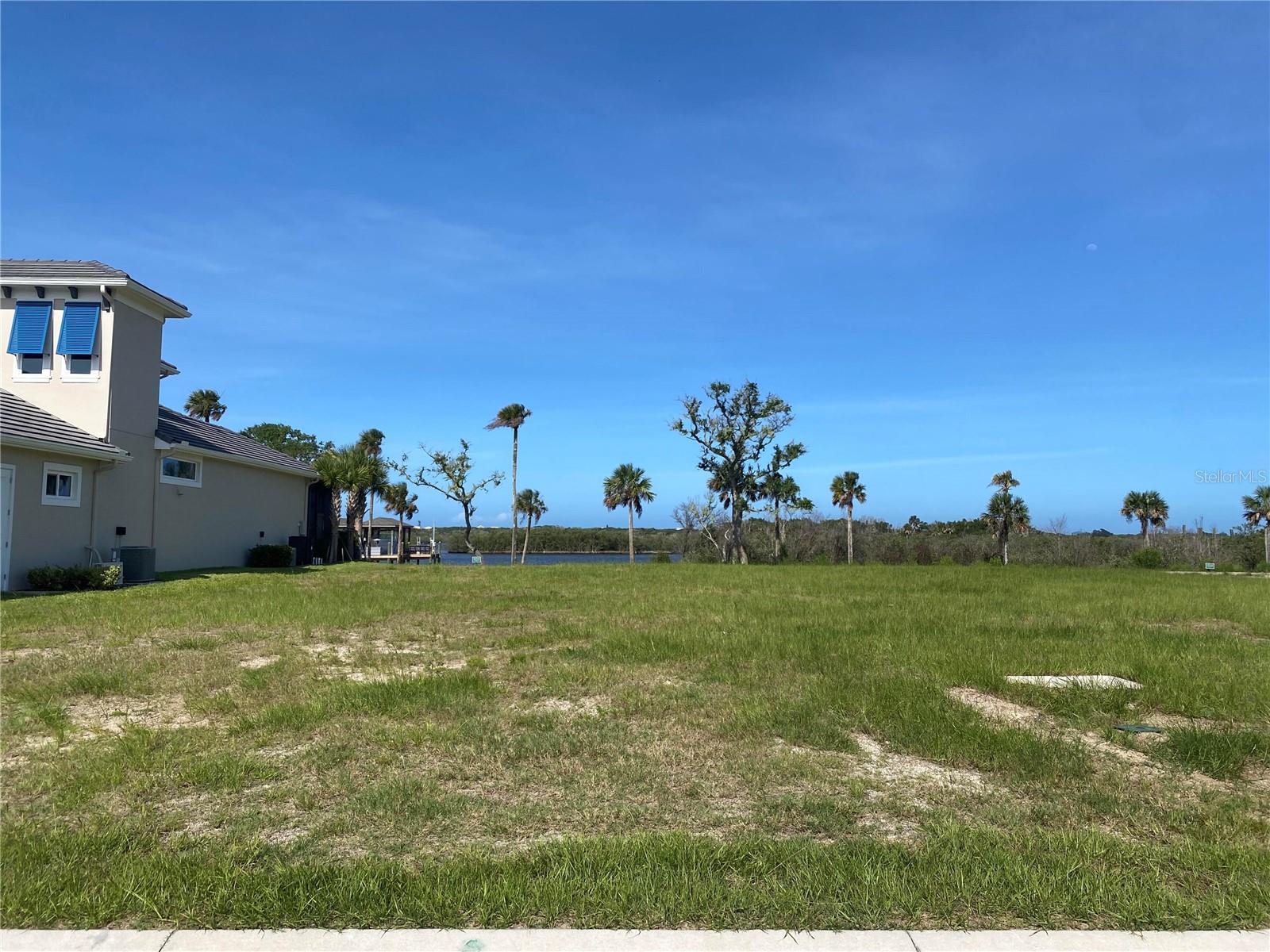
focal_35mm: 26
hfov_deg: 67.3
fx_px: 954
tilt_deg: +4.0
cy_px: 476
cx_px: 635
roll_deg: +0.2
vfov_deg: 53.1
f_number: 1.8
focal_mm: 4.25
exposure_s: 1/3984
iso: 32
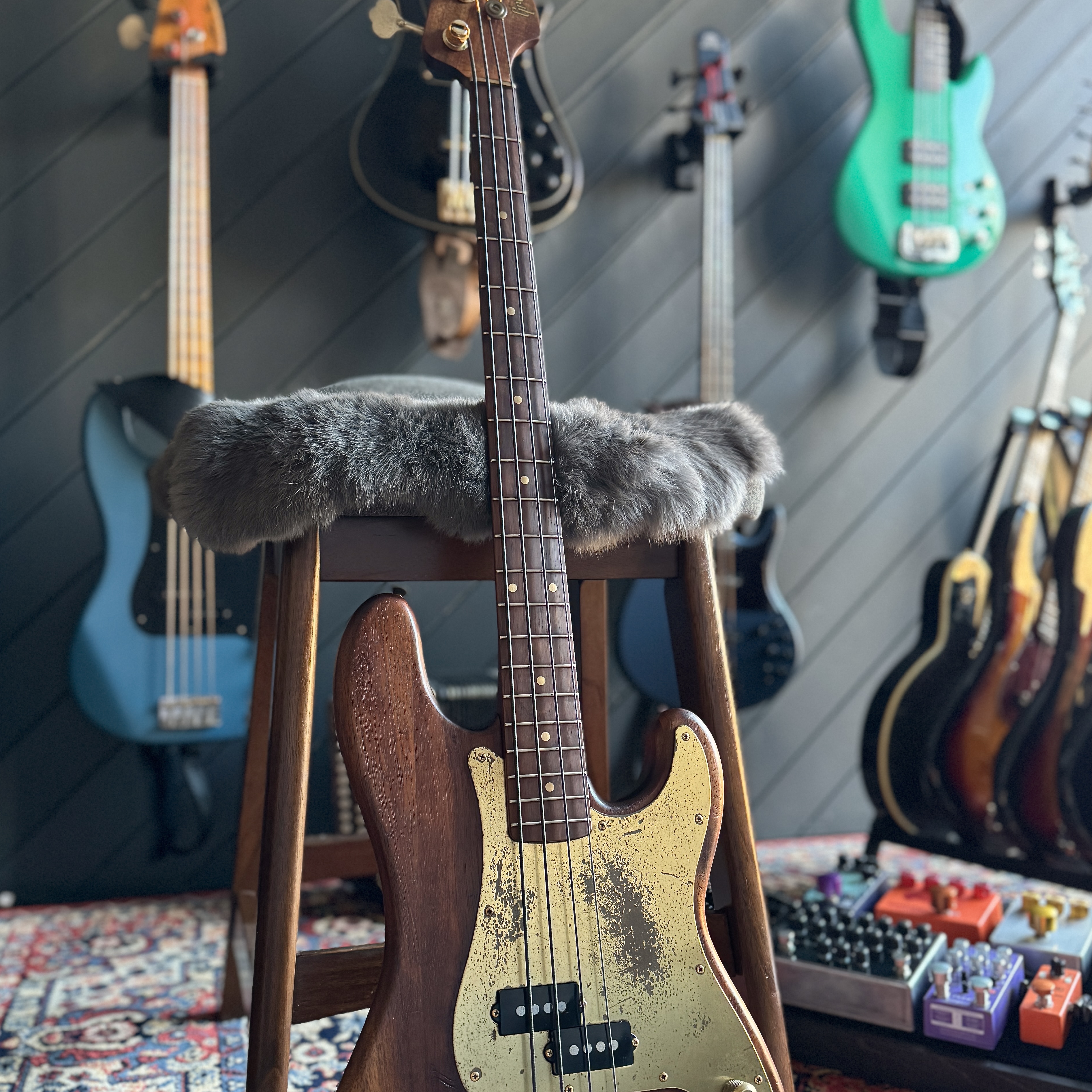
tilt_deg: -2.5
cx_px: 560
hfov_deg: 51.1
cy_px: 620
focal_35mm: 32
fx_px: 1142
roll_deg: -0.3
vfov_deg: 51.0
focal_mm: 6.76
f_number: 1.78
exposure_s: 1/60
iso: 640
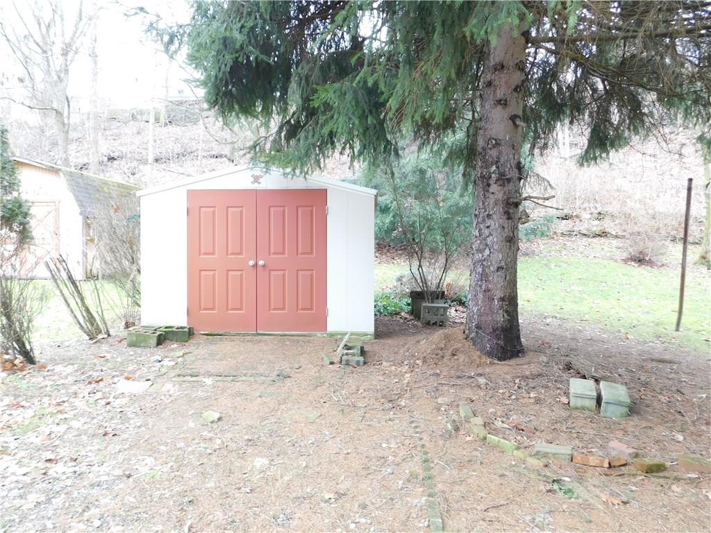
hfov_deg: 69.4
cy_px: 266
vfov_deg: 54.9
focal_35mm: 25
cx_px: 356
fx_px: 513
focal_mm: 4.5
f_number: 3.1
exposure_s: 1/30
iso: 160
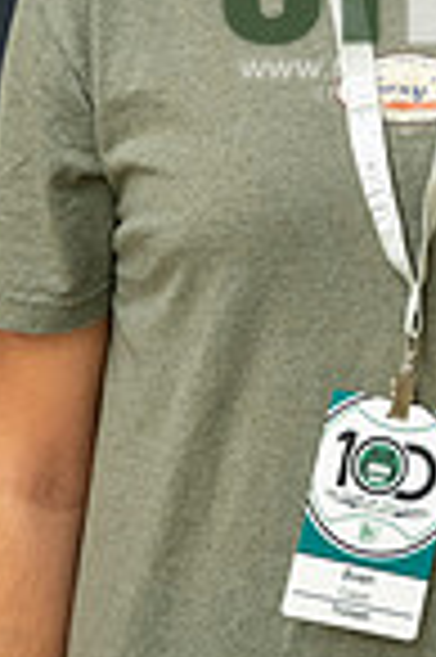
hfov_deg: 10.0
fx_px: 2476
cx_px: 423
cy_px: -27
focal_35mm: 136
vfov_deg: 14.8
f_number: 4
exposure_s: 1/60
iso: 1250
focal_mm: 44
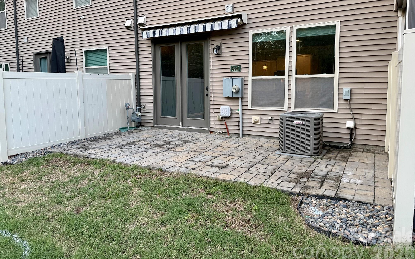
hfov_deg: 70.4
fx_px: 294
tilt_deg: -5.1
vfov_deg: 47.4
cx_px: 205
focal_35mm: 26
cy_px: 109
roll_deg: -0.1
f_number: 1.78
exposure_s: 1/121
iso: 64
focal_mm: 6.76
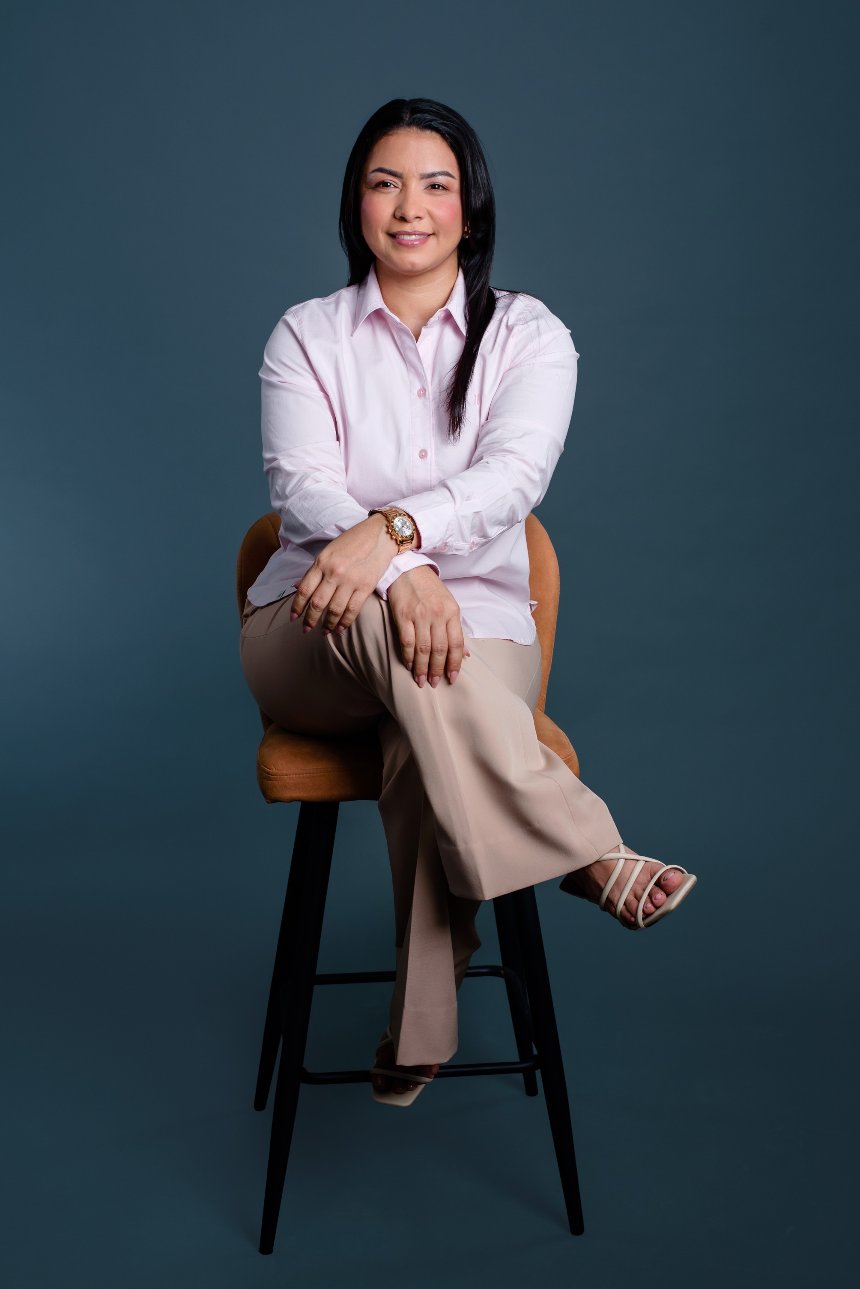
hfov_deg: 27.0
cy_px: 644
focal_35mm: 50
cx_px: 430
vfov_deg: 39.6
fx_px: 1790
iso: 250
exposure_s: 1/125
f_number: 6.3
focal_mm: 50
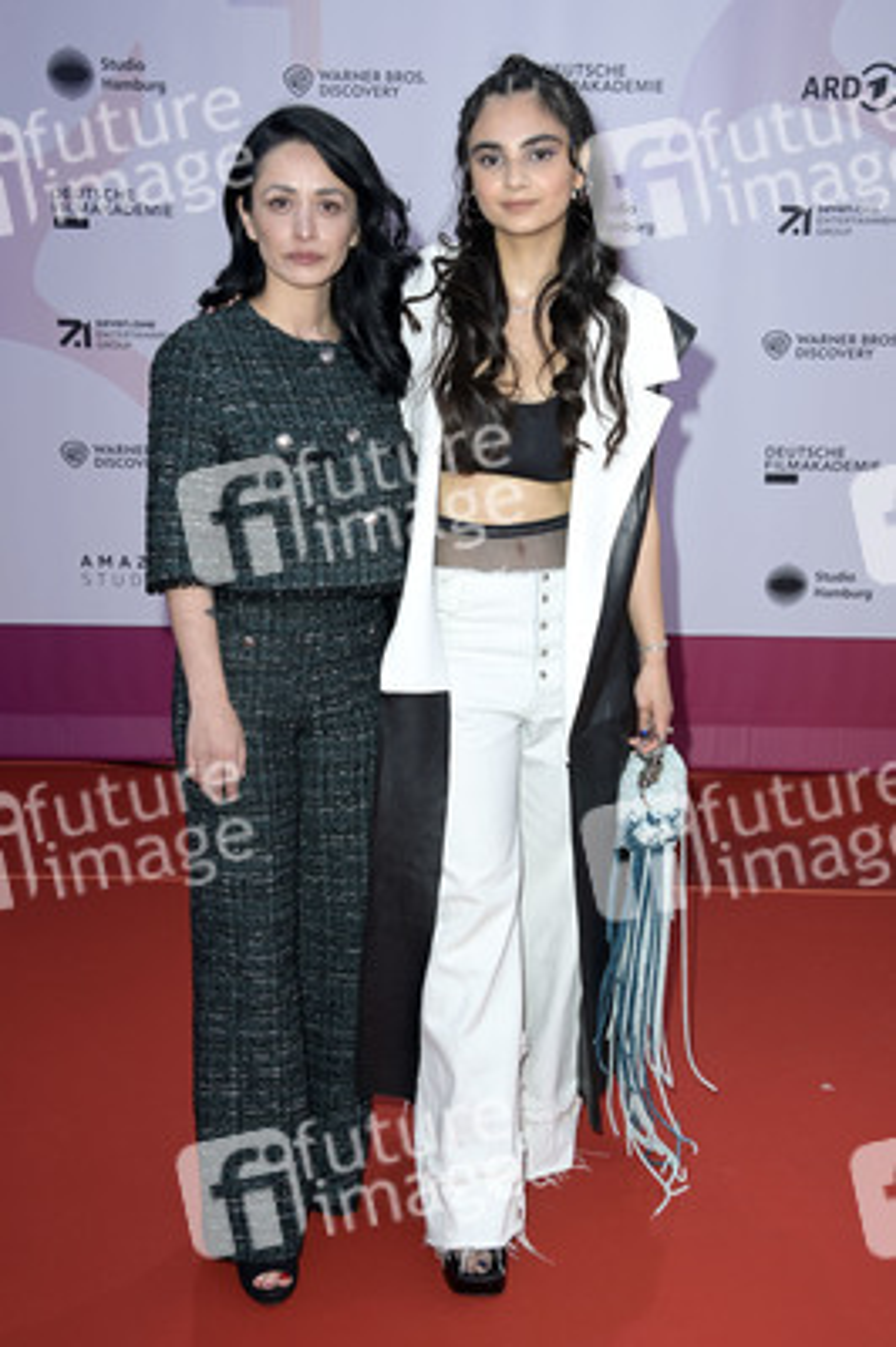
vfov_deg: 48.5
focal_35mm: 40
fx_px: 1496
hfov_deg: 33.3
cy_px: 674
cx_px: 448
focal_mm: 40
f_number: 5.6
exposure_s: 1/250
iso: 250
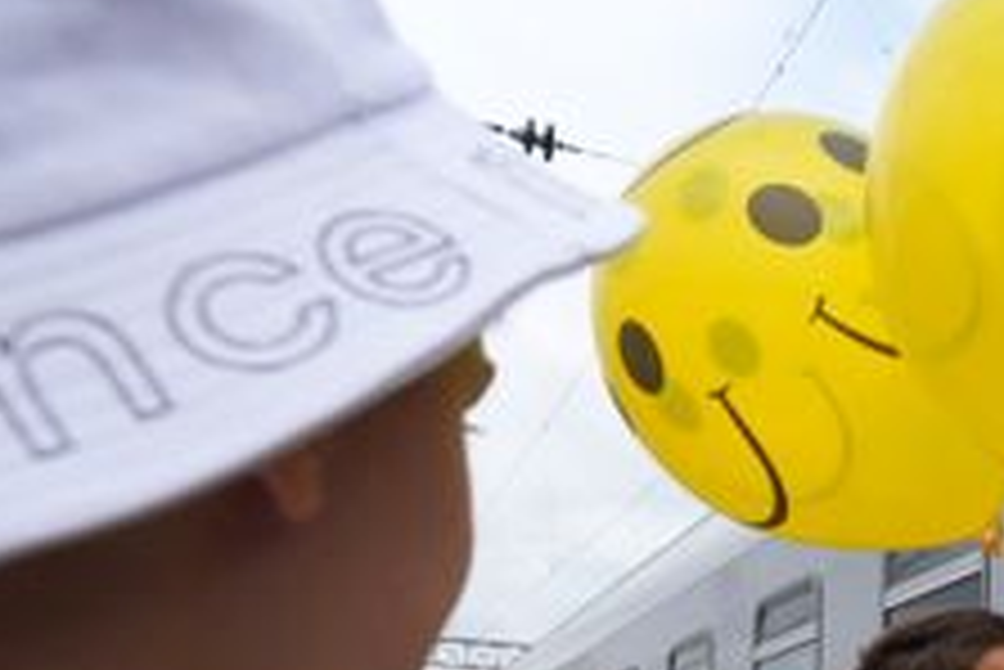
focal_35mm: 50
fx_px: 1395
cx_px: 1110
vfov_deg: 24.7
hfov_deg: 34.2
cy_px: 778
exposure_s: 1/200
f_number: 5.6
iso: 100
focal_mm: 16
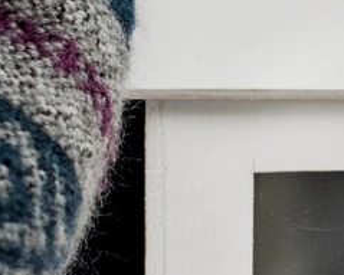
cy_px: 24
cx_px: 820
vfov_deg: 3.7
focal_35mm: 416
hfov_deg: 4.5
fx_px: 4234
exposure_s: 1/160
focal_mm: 50
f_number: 3.5
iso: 400
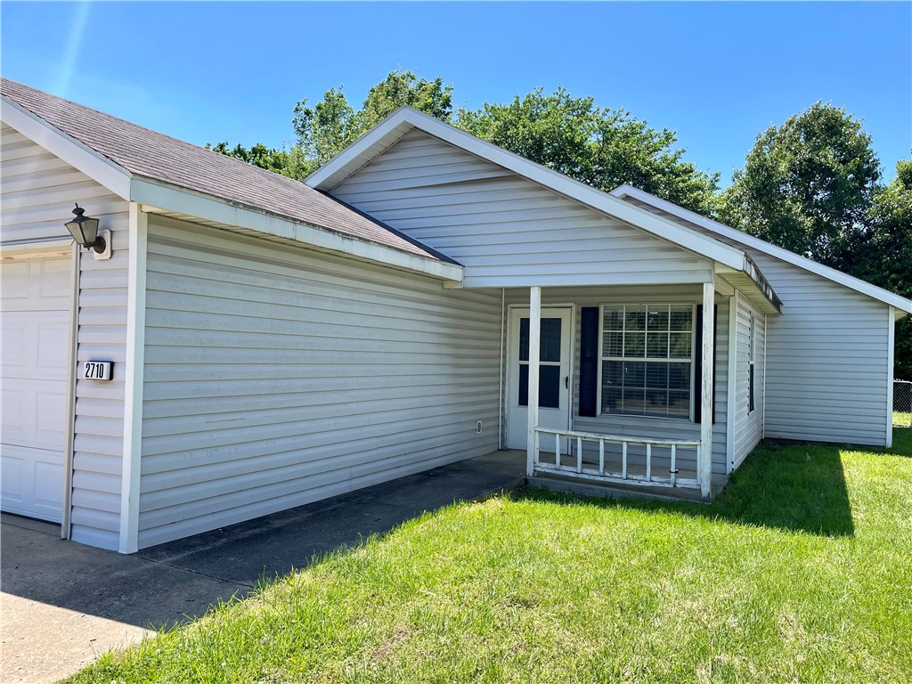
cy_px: 342
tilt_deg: +0.2
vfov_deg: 53.1
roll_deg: -0.8
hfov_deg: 67.3
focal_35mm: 26
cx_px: 456
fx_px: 685
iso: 32
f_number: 1.6
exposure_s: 1/1715
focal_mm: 4.2
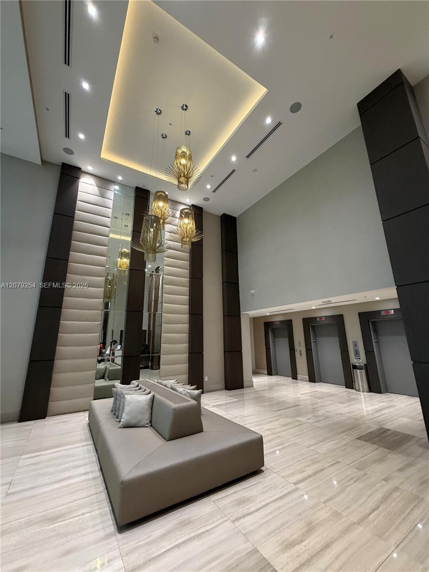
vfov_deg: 102.1
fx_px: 231
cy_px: 286
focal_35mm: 14
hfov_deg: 85.7
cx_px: 214
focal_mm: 2.22
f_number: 2.2
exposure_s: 1/60
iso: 400
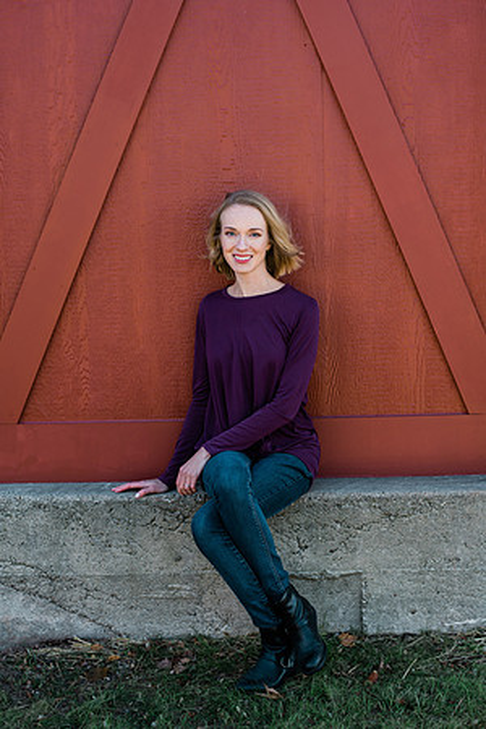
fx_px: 1174
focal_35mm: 58
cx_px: 243
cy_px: 364
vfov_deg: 34.5
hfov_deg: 23.4
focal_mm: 58
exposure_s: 1/320
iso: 125
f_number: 3.2
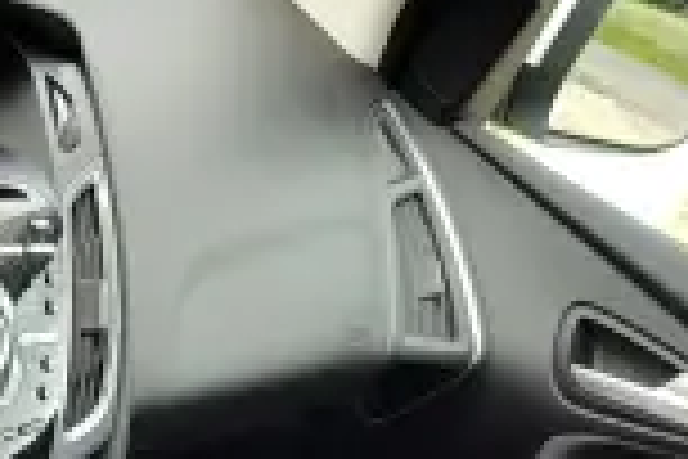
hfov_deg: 18.8
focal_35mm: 100
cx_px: -225
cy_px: 675
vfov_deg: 13.0
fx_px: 1911
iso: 100
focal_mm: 5.56
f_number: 1.8
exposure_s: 1/159
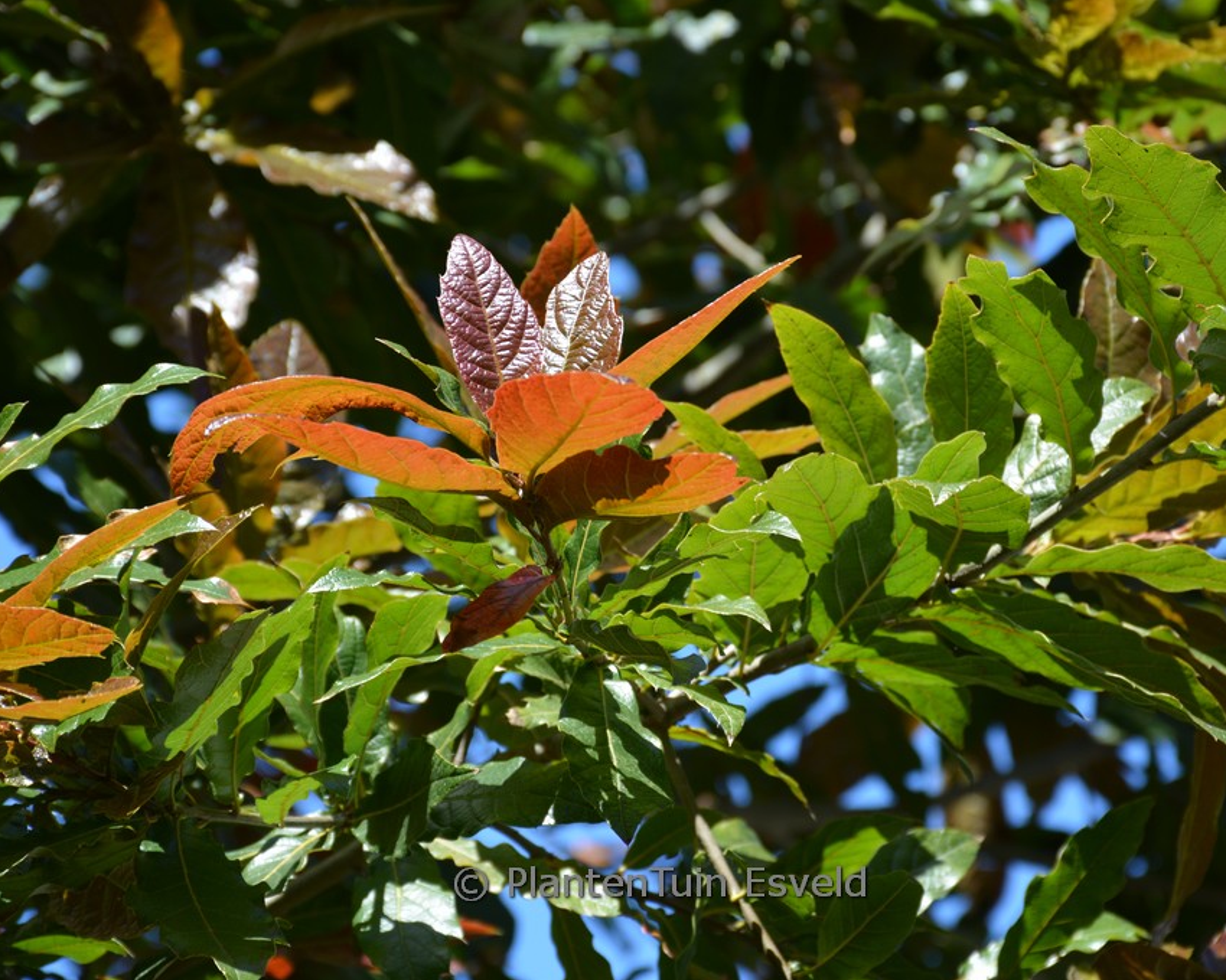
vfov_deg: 7.5
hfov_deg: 9.3
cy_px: 491
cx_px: 663
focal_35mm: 207
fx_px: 7511
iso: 200
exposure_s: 1/250
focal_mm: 122
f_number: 8
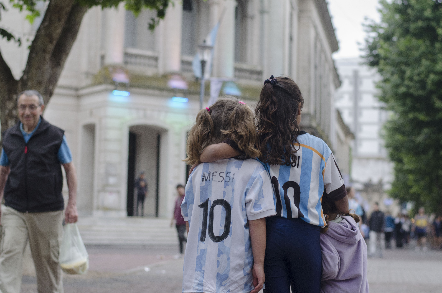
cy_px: 146
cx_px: 221
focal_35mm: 75
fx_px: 919
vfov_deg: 18.1
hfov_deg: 27.0
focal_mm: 50
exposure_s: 1/100
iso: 800
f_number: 2.8
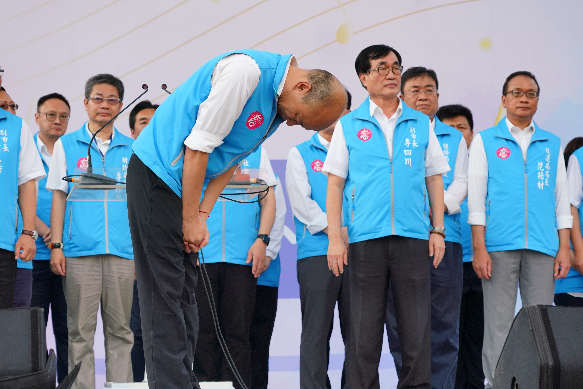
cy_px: 194
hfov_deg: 18.9
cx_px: 292
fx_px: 1749
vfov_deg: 12.7
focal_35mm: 108
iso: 800
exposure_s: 1/640
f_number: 4.5
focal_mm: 72
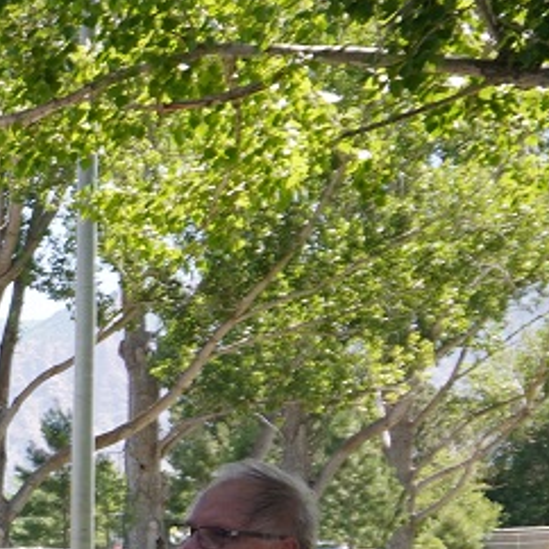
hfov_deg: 12.6
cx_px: -672
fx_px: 2046
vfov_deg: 14.0
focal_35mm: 114
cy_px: 898
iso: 100
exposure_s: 1/100
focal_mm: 18
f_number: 6.3
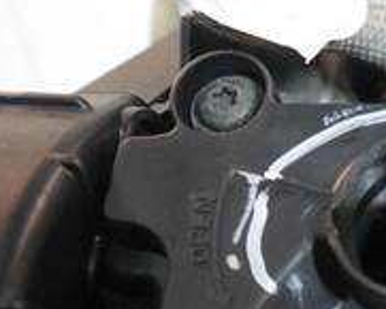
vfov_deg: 18.5
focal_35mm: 83
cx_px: 505
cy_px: 156
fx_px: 949
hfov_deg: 20.9
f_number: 3.8
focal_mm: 16
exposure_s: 1/125
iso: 1600
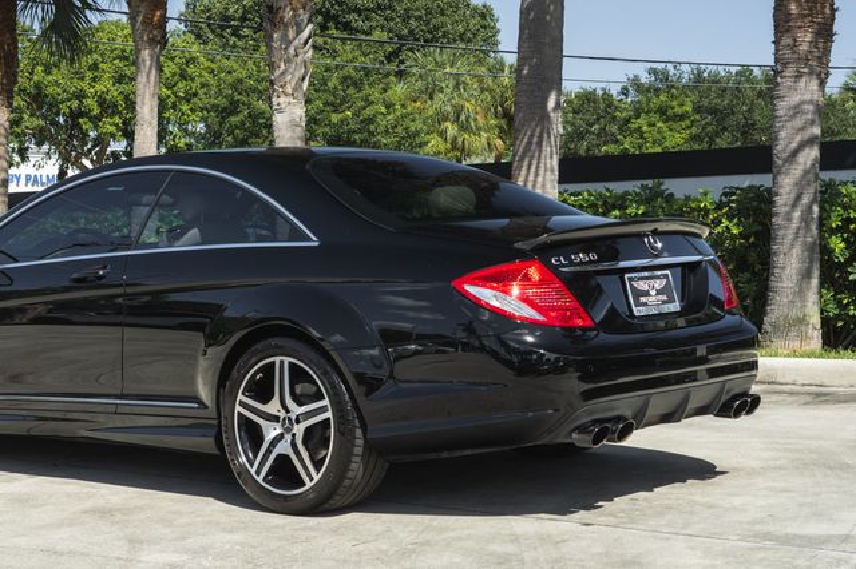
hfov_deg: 28.2
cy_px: 233
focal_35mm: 71
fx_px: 1689
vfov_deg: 19.1
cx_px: 267
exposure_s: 1/125
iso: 200
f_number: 7.1
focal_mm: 43
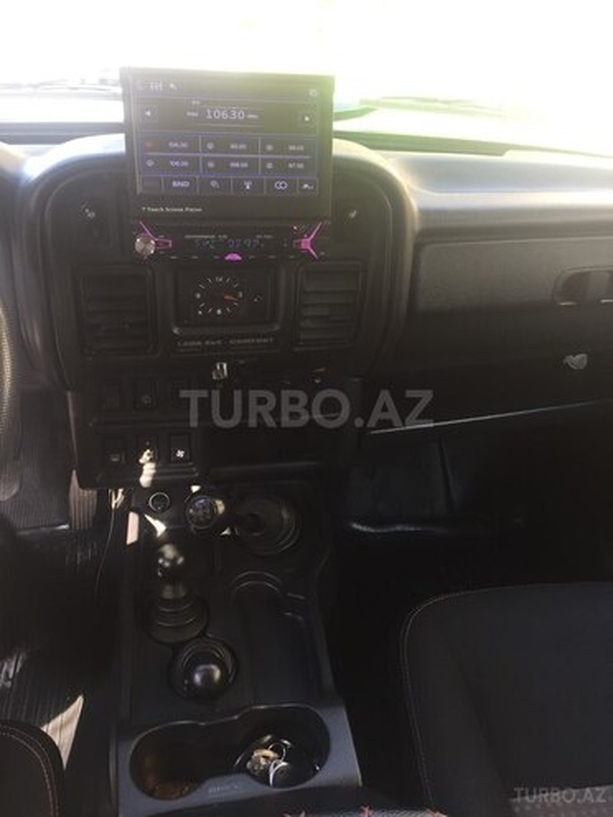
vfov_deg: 61.7
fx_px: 685
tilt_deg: -31.0
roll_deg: -4.2
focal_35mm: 29
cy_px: 408
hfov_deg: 48.2
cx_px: 306
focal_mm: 4.15
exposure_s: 1/50
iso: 40
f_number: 2.2
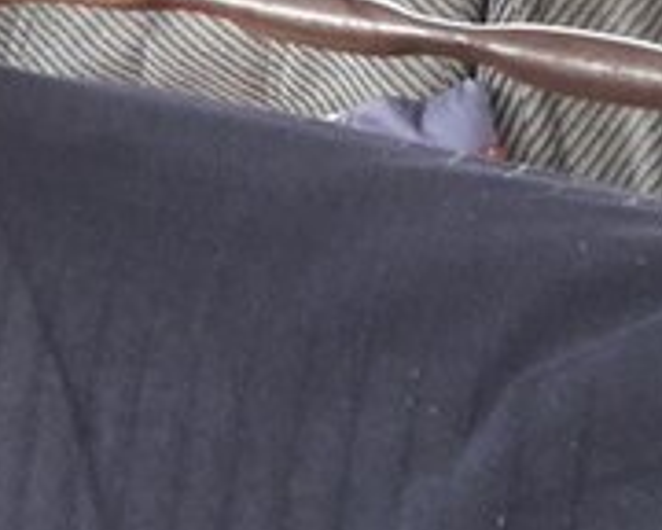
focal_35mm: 100
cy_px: -120
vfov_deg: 14.8
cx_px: 191
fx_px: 1959
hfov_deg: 19.1
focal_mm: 3.7
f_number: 1.9
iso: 80
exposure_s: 1/100
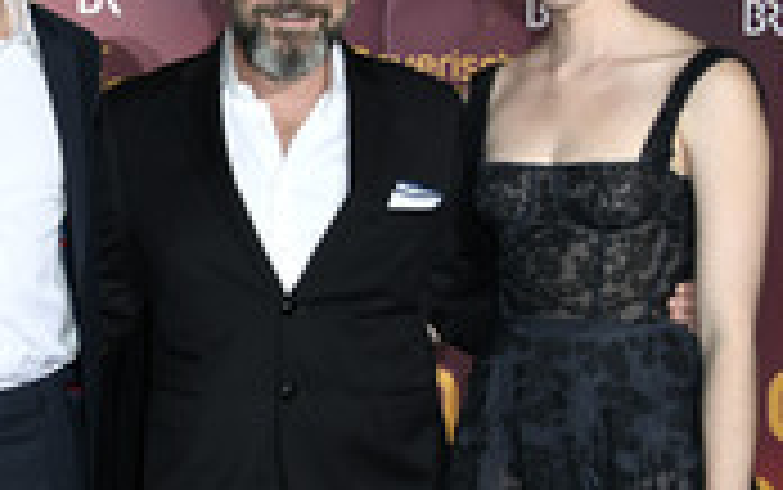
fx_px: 2477
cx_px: -101
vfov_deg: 11.3
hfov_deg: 17.3
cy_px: 238
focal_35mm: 116
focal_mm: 44
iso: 500
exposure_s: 1/160
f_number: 6.3
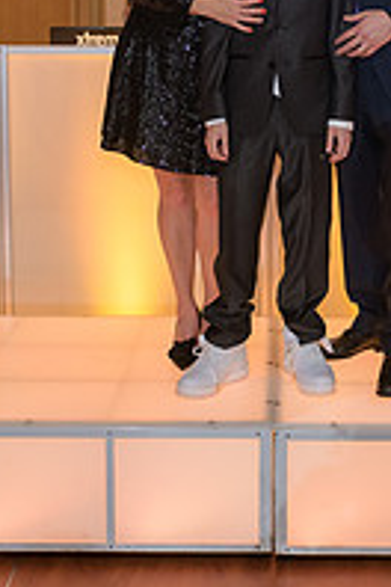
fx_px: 1287
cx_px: 278
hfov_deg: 17.2
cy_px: 31
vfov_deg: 24.7
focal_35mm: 79
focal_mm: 27
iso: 1250
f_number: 3.2
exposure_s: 1/125
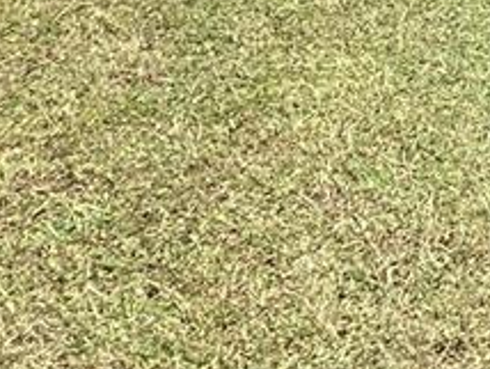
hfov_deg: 11.4
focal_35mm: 148
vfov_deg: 9.1
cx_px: 1120
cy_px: -477
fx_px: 2097
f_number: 2.4
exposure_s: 1/641
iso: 25
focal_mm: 3.3
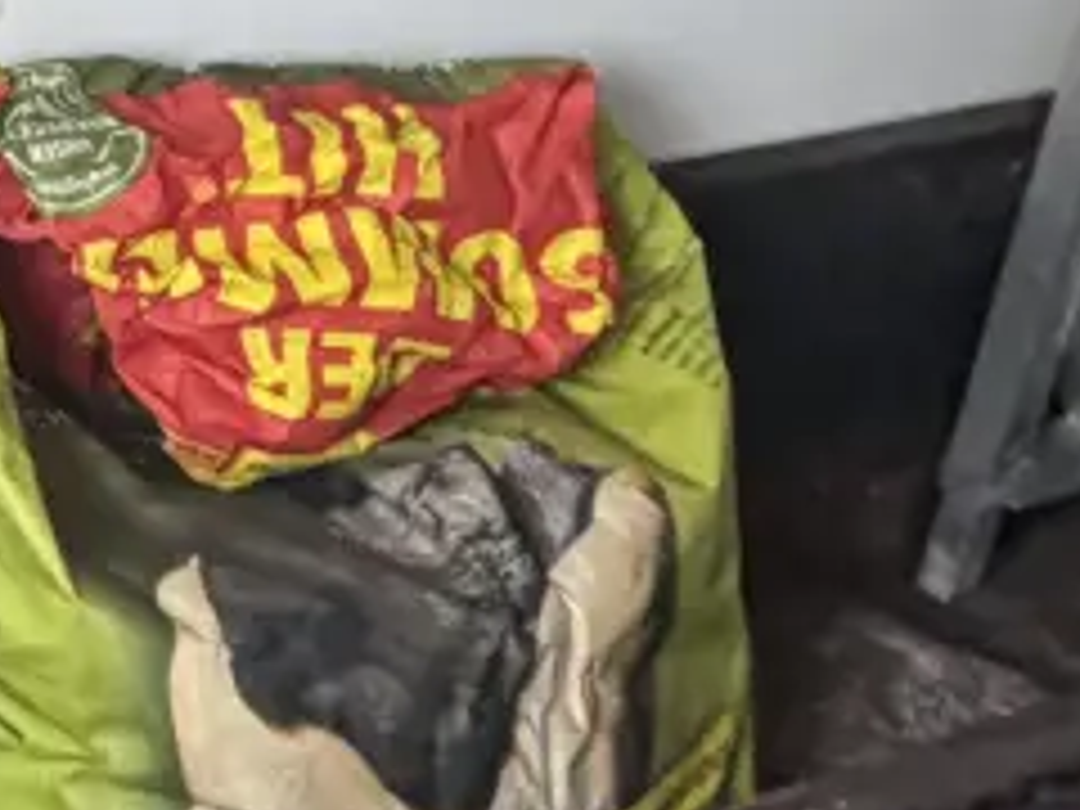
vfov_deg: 13.2
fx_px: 3494
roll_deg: -6.7
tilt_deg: -30.9
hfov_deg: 17.4
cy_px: 356
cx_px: 198
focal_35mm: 112
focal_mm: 2.22
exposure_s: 1/121
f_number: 2.2
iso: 250
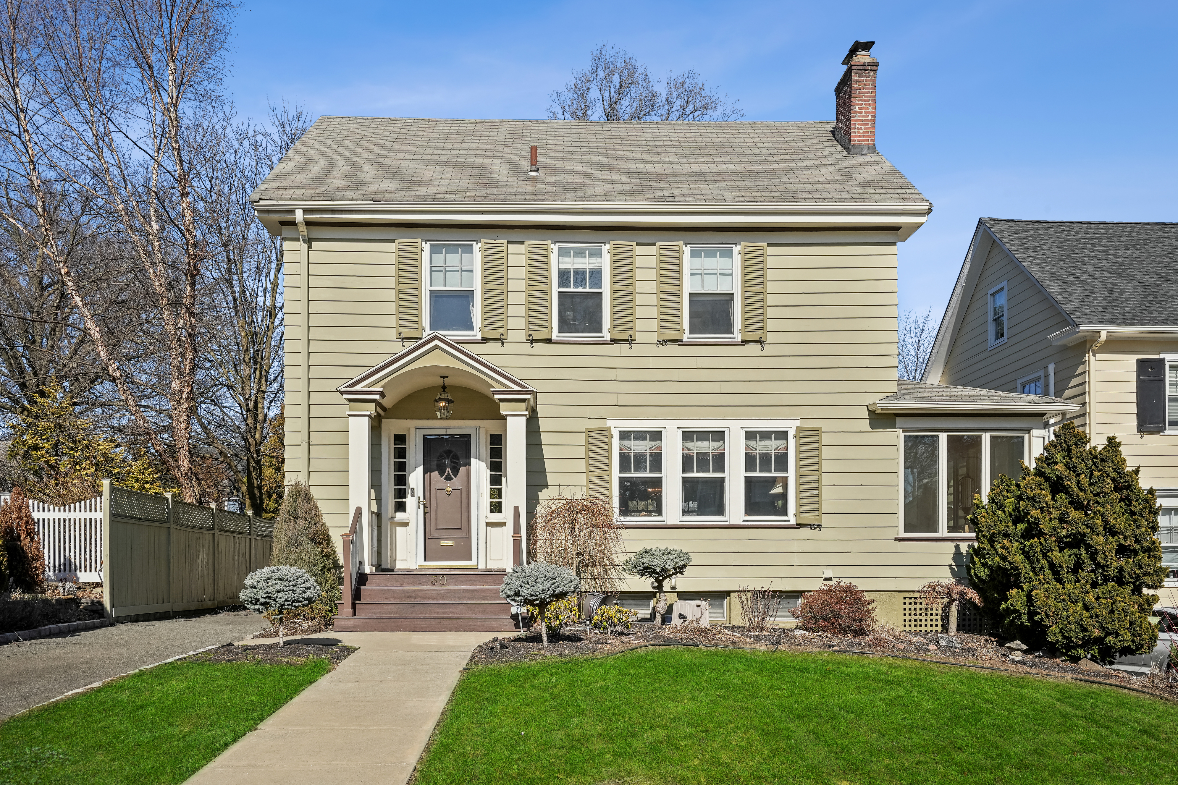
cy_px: 392
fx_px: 949
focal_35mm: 29
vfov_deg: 45.0
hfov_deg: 63.7
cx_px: 589
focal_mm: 29
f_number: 8
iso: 400
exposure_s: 1/1000
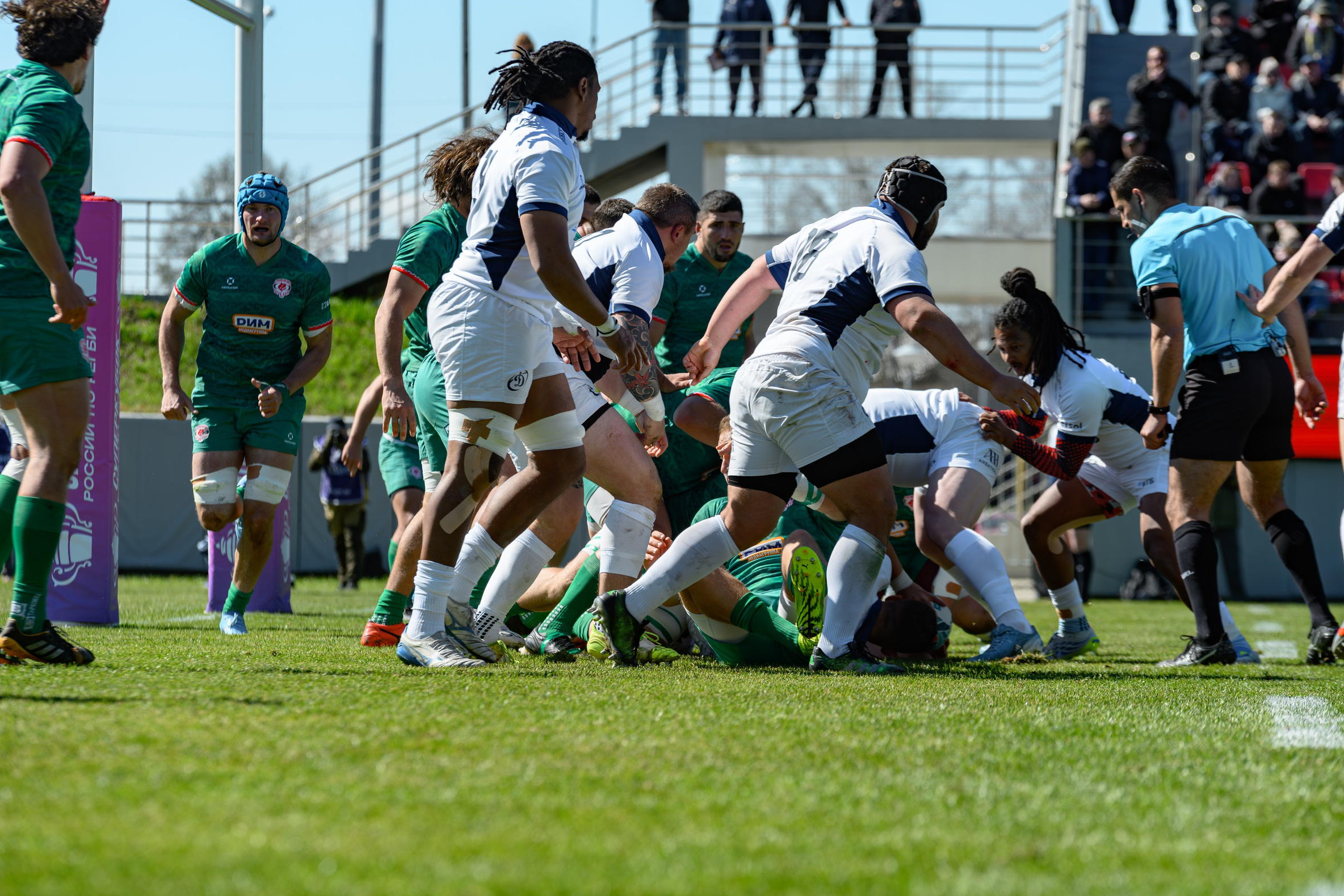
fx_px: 7467
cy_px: 469
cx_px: 705
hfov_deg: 10.3
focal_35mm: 200
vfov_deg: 6.9
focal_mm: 185
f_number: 5.6
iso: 280
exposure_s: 1/1250
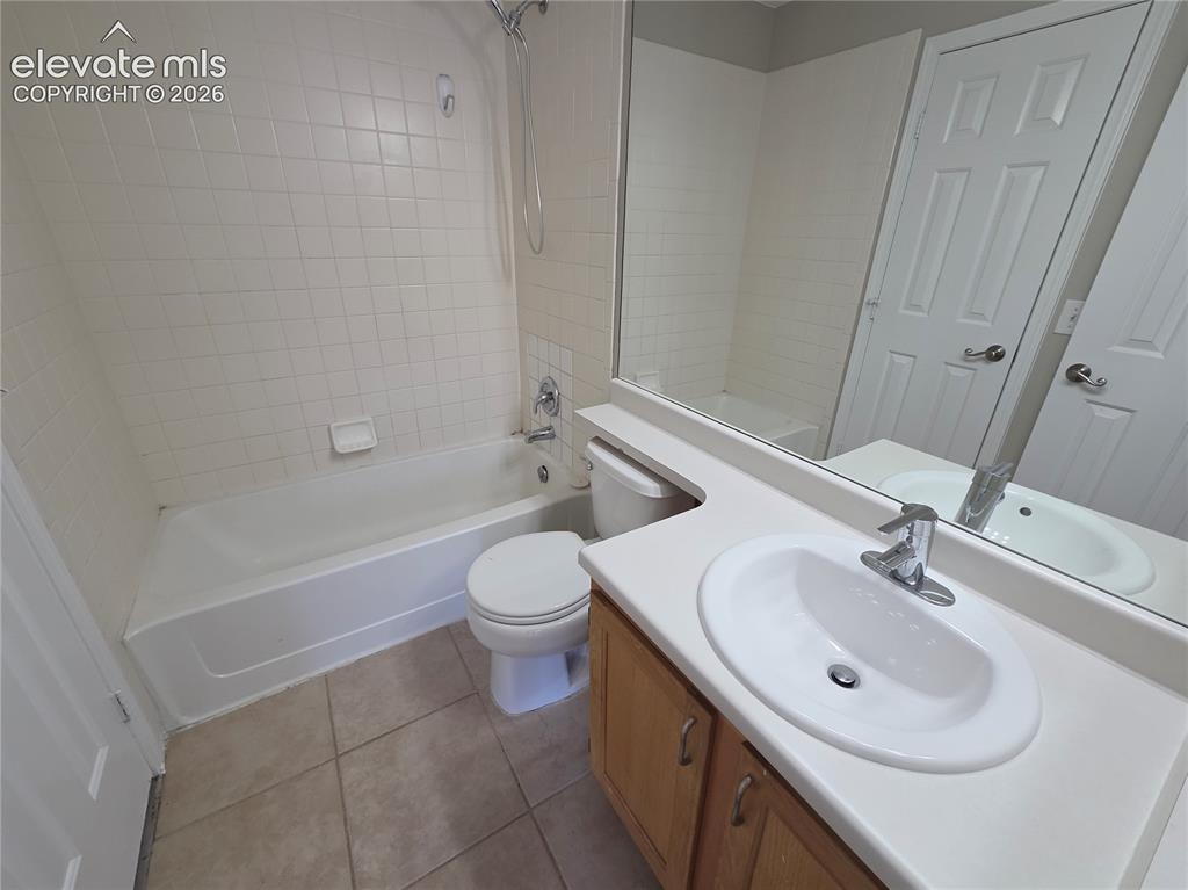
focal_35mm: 13
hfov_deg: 106.2
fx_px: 446
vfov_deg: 89.9
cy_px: 445
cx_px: 594
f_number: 2.2
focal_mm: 2.2
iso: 160
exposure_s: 1/120
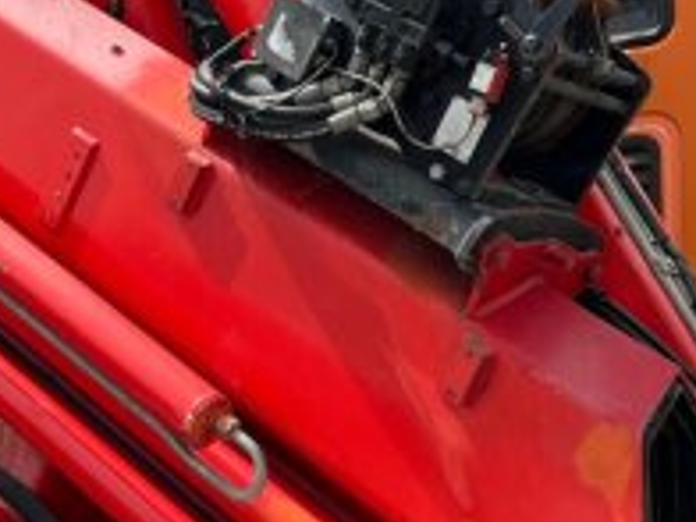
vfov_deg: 17.3
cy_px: 138
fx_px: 1709
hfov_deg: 22.9
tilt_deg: +9.0
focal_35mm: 85
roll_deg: +0.4
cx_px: 231
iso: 50
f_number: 1.5
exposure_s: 1/2915
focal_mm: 5.7
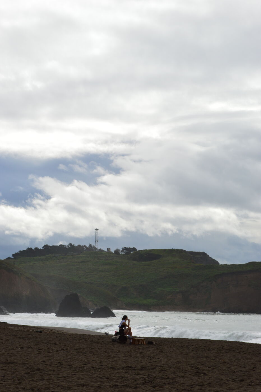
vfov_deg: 24.6
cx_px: 130
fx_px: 899
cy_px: 196
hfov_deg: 16.5
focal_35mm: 82
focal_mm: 55
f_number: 11
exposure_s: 1/500
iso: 220
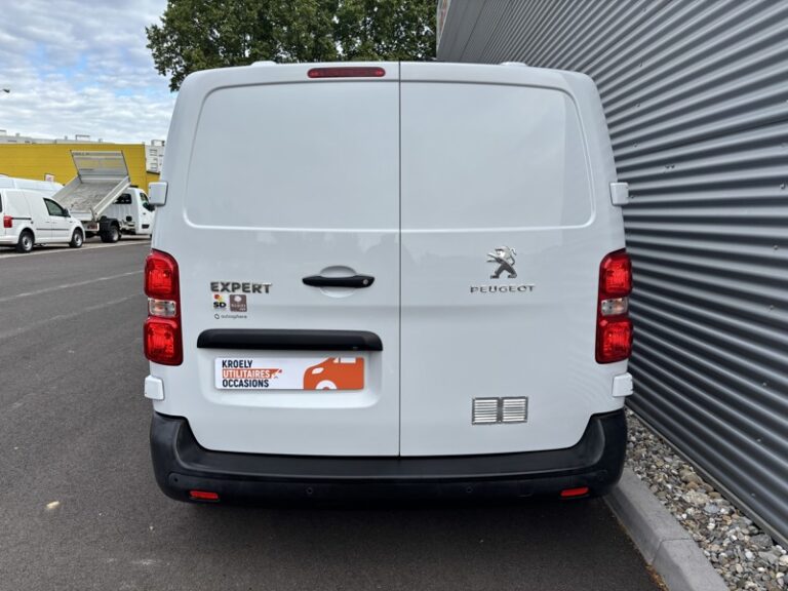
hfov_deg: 67.3
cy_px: 296
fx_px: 592
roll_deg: +0.2
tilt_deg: -8.3
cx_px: 394
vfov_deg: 53.1
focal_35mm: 26
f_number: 1.6
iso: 50
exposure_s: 1/2151
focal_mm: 5.96
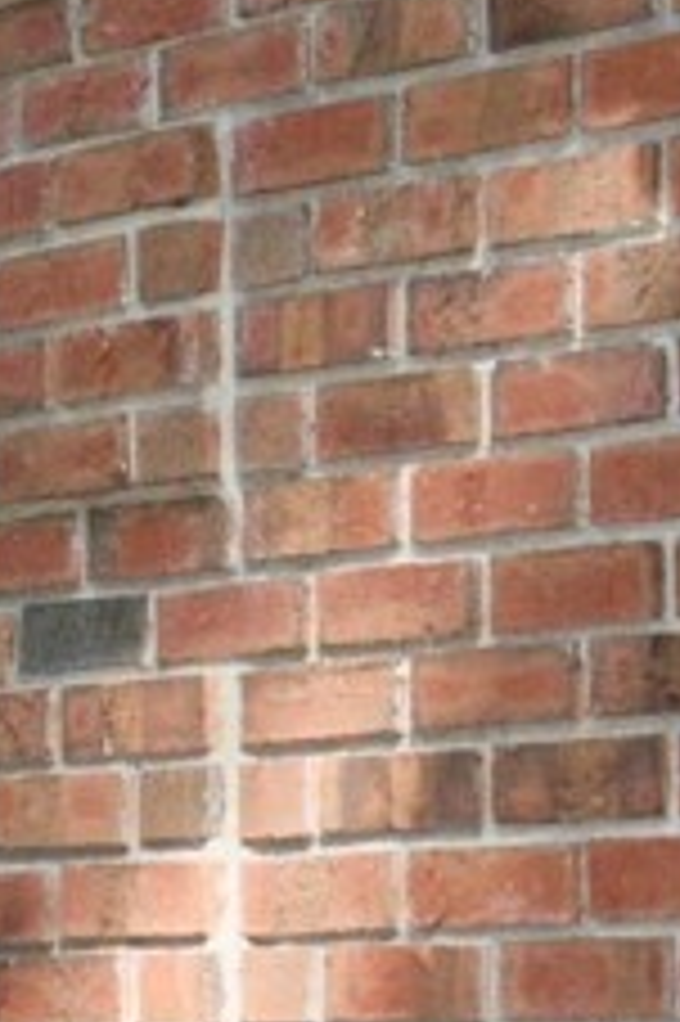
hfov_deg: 5.6
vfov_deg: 8.4
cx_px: 374
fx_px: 6923
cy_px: 648
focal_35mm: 244
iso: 140
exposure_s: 1/125
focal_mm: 48
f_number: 5.6
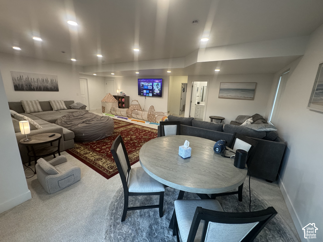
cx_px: 162
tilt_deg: -14.0
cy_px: 121
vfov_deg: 85.7
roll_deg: -2.6
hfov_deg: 102.1
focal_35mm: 14
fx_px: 131
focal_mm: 2.22
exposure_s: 1/120
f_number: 2.2
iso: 250
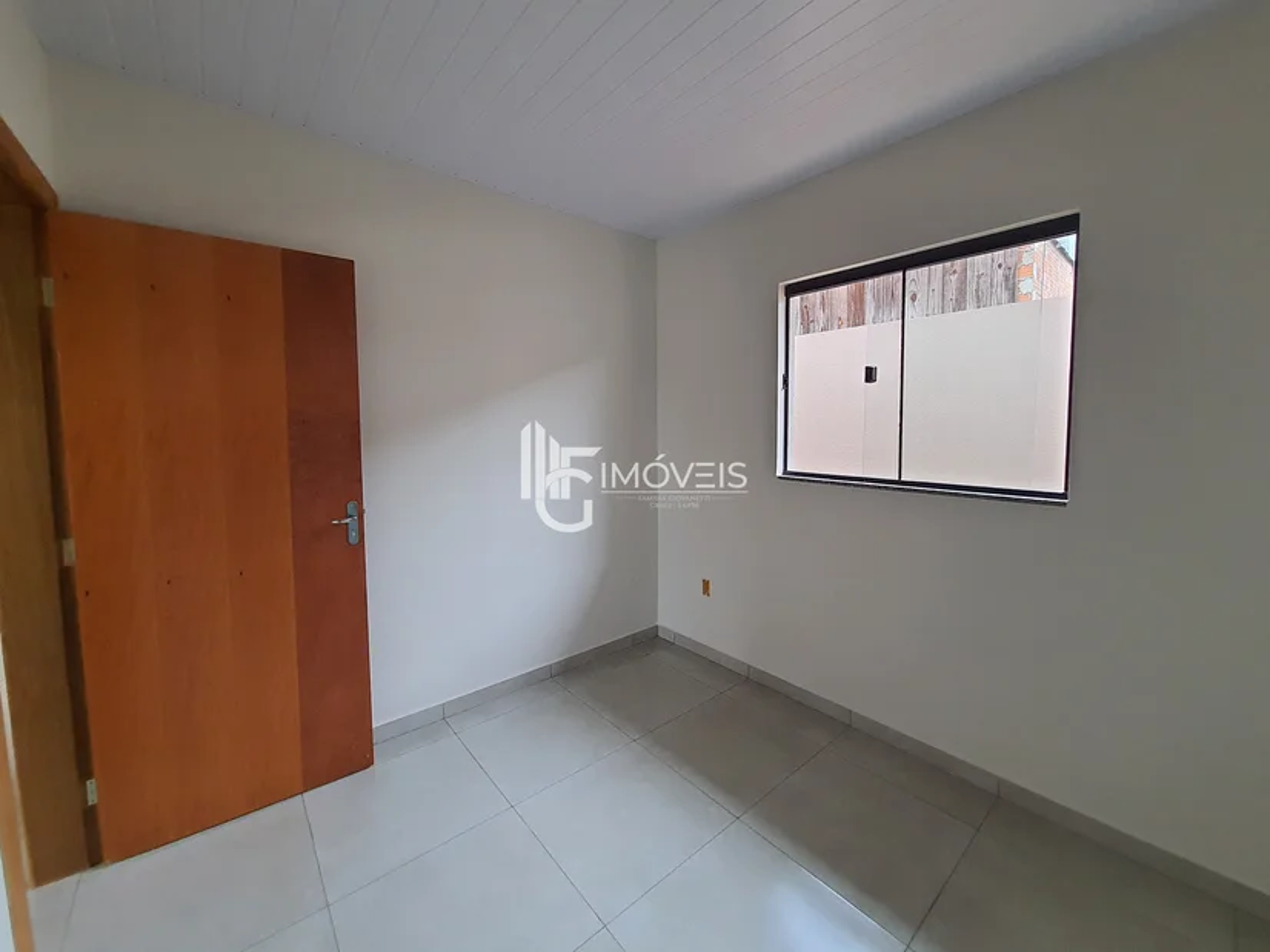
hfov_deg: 106.2
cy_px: 476
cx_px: 635
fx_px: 477
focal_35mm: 13
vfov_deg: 89.9
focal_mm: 1.74
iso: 200
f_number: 2.2
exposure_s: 1/60
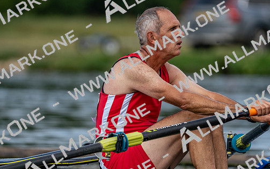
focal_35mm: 565
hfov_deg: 3.7
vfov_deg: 2.3
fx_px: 4160
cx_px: 134
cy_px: 102
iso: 400
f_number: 6.3
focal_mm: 481
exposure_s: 1/1600
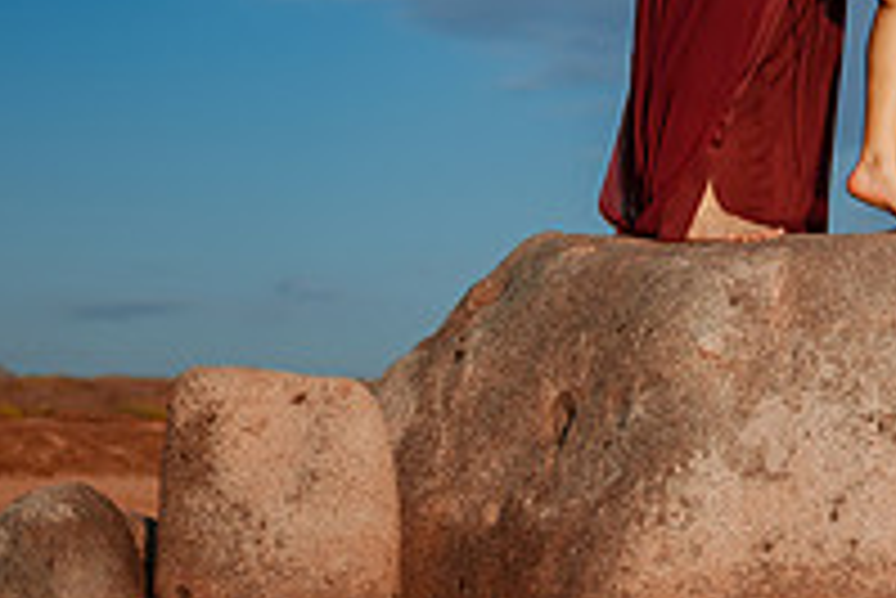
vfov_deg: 13.3
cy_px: 61
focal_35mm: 102
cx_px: 1040
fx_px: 2540
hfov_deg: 19.0
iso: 100
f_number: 1.4
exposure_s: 1/8000
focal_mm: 35
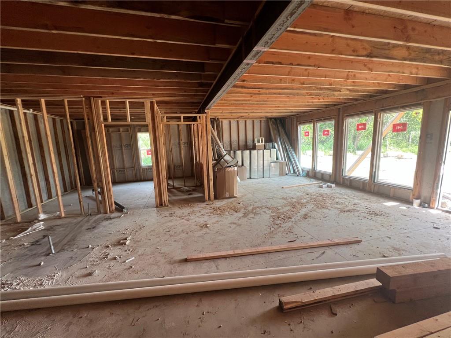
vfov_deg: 89.9
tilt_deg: -8.9
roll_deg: +2.4
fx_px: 169
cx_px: 226
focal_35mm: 13
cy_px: 169
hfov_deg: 106.2
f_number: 1.8
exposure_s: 1/99
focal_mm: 1.57
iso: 125
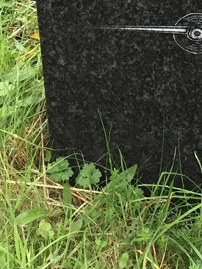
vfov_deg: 13.4
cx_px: 302
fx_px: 1004
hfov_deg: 11.1
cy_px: -243
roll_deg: +1.9
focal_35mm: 129
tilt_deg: -18.7
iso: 40
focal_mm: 4.15
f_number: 2.2
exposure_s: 1/33
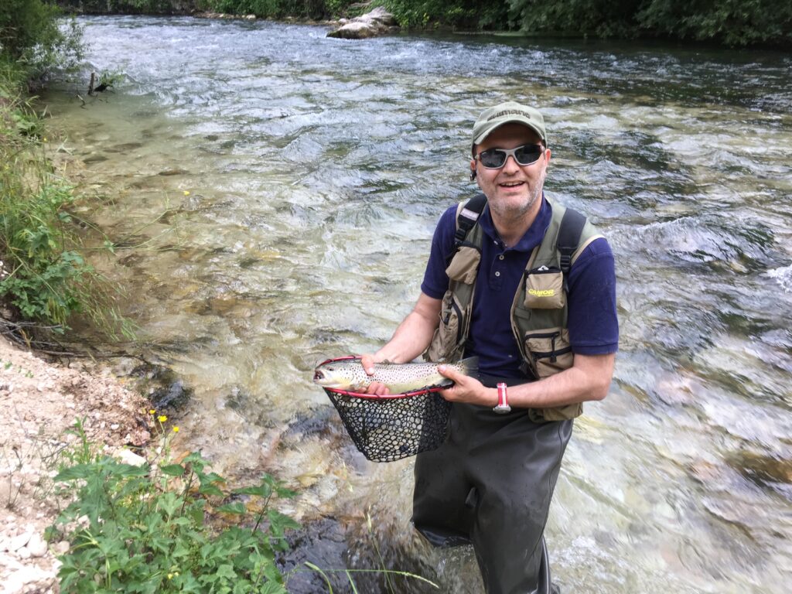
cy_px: 297
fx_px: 664
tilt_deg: -24.1
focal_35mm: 29
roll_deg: +0.4
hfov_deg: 61.7
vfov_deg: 48.2
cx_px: 396
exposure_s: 1/120
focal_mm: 4.15
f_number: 2.2
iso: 32
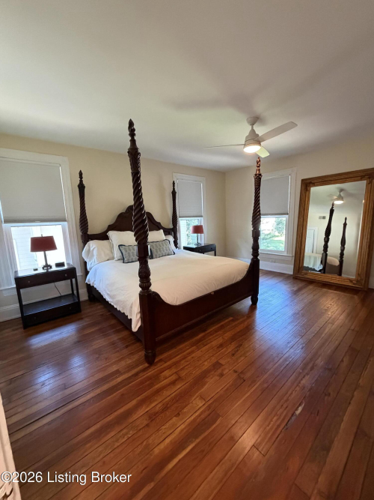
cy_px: 250
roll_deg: +2.4
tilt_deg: -10.0
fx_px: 202
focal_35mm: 14
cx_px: 187
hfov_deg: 85.7
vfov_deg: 102.1
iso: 640
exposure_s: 1/60
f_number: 2.2
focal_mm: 2.22
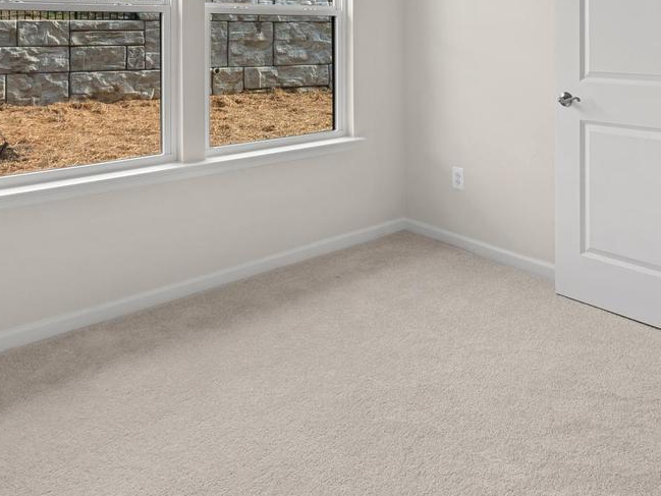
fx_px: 611
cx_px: 433
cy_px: 38
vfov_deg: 40.4
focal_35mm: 32
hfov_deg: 55.8
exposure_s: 1/2.5
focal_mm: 10
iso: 100
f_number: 9
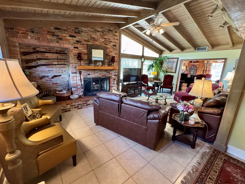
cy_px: 91
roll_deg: -1.2
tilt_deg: -13.7
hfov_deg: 98.1
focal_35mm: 15
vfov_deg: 81.7
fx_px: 106
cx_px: 117
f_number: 2.2
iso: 800
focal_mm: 2.22
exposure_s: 1/60
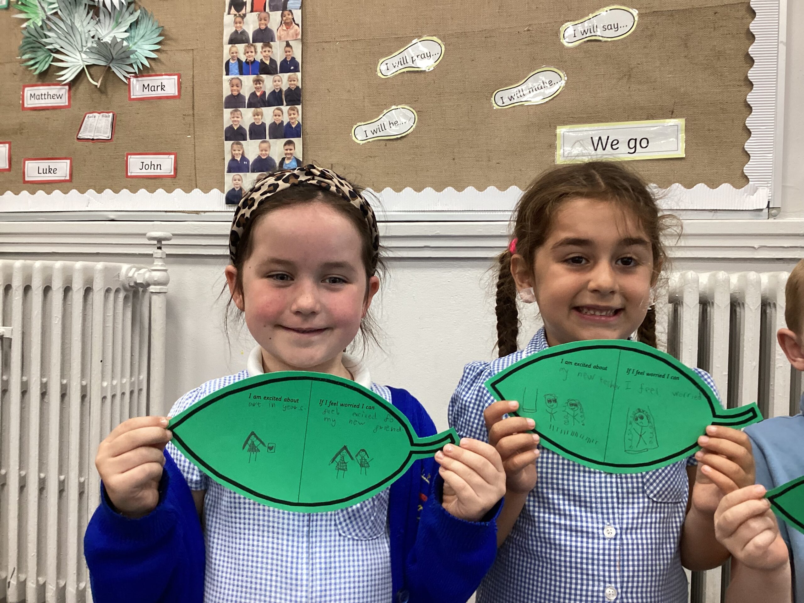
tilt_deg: -1.0
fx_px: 720
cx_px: 402
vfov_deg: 45.4
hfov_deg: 58.4
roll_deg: -1.0
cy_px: 302
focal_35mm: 31
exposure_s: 1/50
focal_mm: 3.3
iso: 125
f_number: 2.4
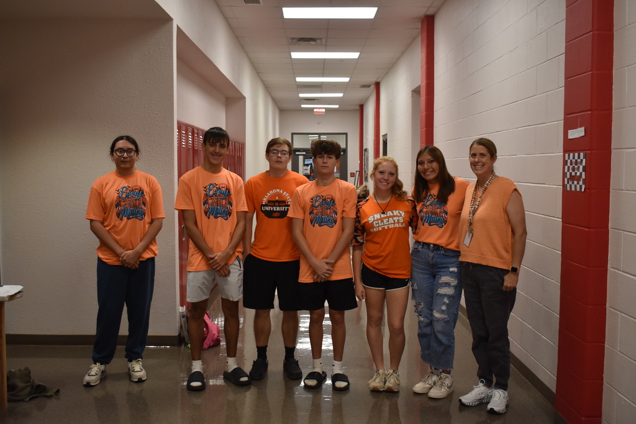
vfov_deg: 36.9
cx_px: 318
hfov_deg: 53.1
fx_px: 636
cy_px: 212
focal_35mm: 36
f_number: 3.8
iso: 900
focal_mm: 24
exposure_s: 1/125
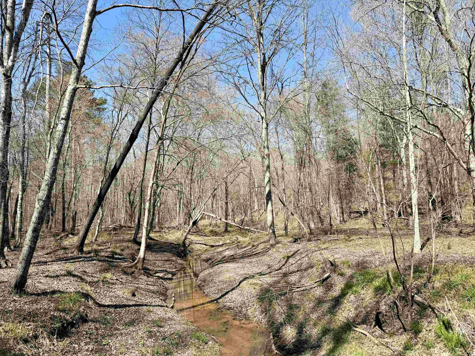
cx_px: 221
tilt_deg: +4.7
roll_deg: +1.8
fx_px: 357
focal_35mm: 26
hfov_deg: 67.2
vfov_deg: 53.0
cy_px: 192
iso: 80
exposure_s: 1/2370
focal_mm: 6.76
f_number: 1.78
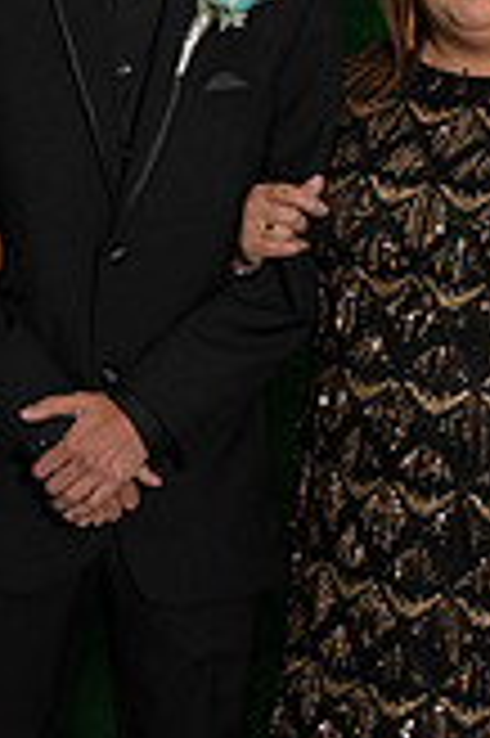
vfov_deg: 15.7
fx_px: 2680
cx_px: 247
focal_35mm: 131
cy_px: 358
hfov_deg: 10.4
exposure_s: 1/60
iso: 800
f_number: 4.5
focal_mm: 29
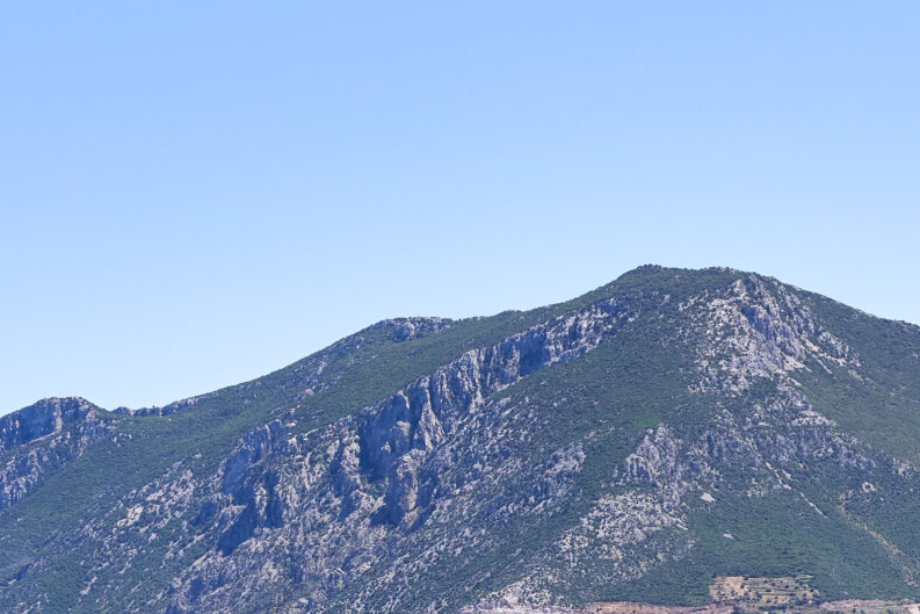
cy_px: 712
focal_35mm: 113
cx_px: 411
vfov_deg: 11.9
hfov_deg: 18.1
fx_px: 2888
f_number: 8
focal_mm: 35
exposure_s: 1/1000
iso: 400
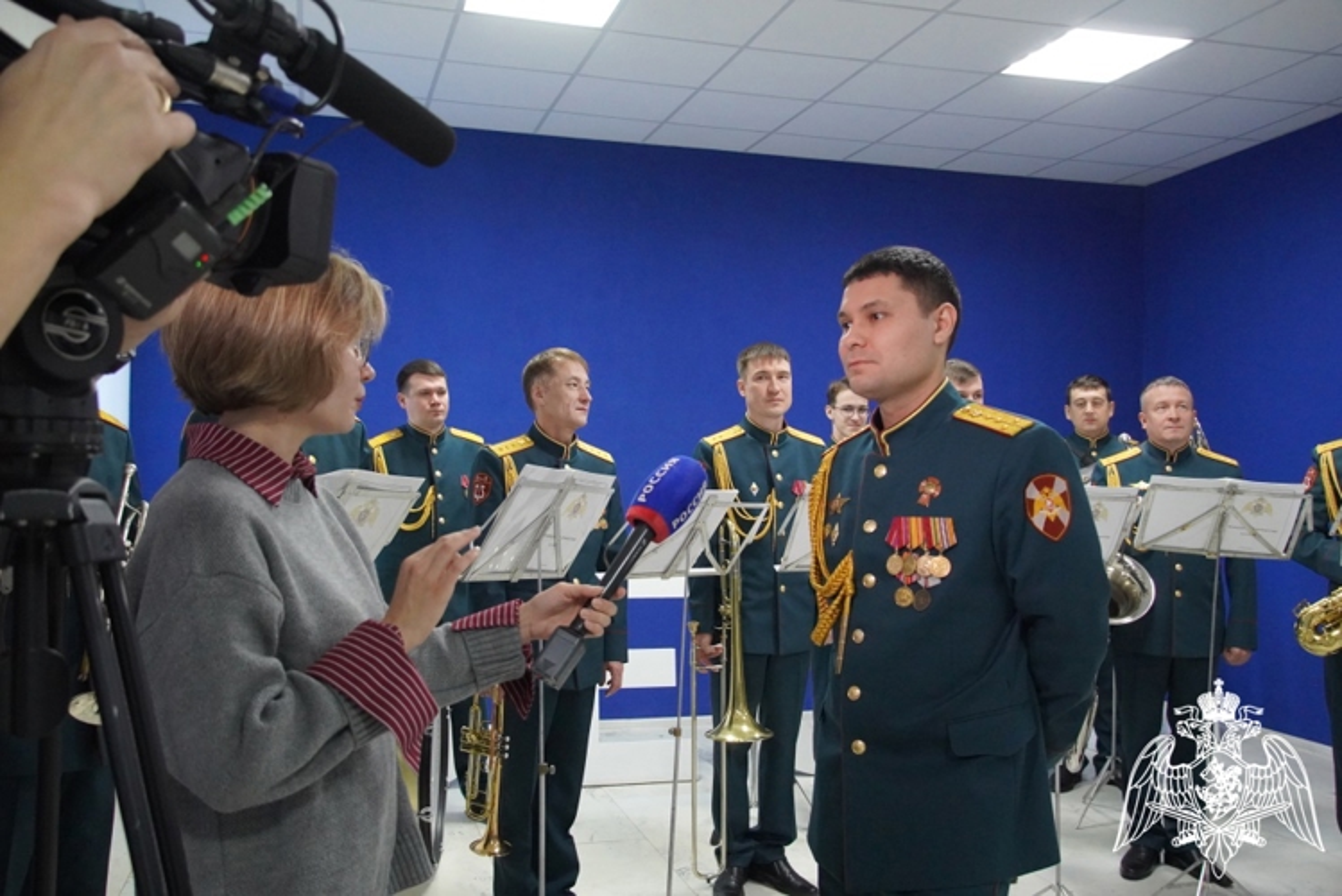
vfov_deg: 40.0
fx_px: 1231
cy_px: 448
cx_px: 671
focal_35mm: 33
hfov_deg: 57.2
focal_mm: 22
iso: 4000
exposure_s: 1/160
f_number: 4
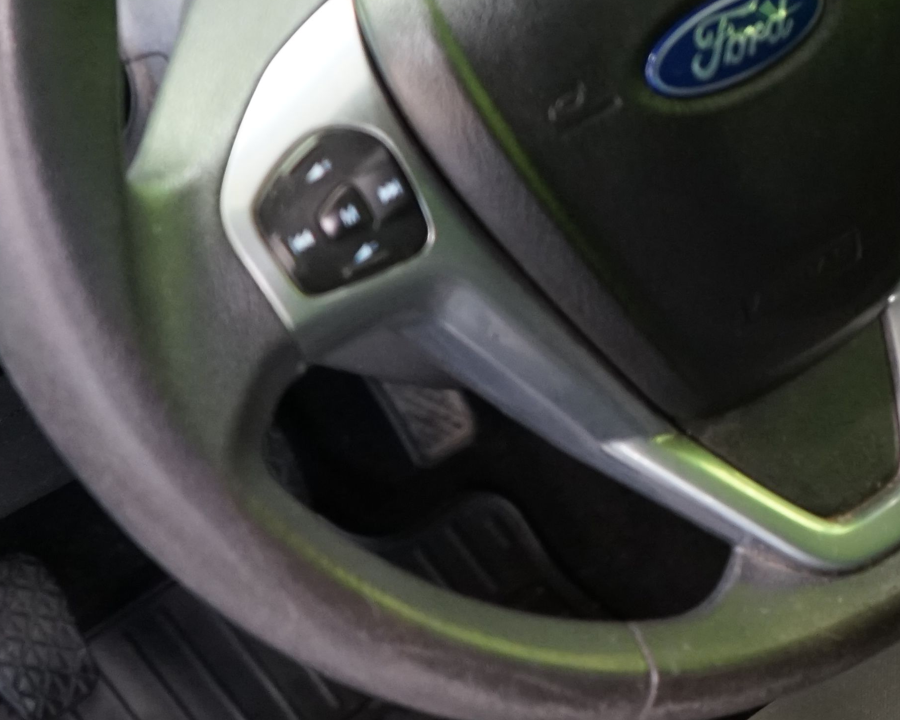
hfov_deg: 17.8
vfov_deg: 15.5
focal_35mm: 99
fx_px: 2637
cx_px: 1248
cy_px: 238
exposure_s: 1/20
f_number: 4
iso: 2000
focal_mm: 32
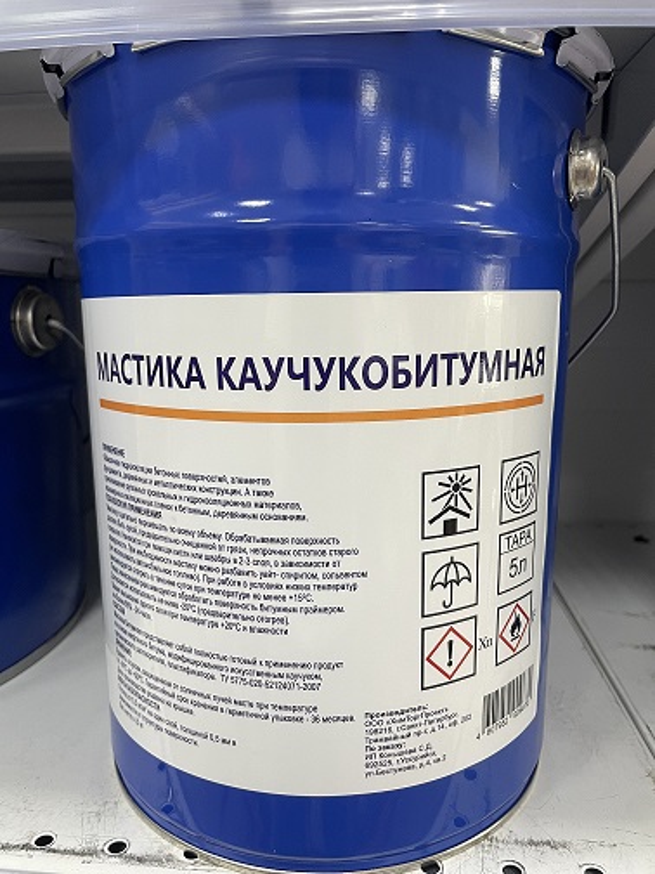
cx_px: 328
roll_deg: -0.3
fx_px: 656
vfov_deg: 67.3
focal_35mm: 26
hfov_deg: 53.1
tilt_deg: -9.3
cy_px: 437
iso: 80
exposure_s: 1/50
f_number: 1.6
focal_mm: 4.2
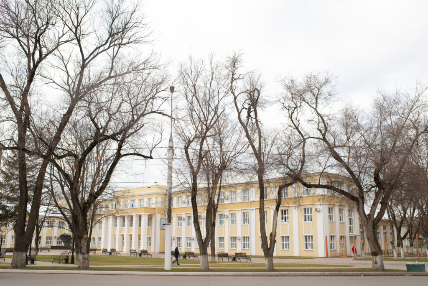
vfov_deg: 37.9
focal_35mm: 35
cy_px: 143
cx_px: 214
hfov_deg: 54.4
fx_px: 416
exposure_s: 1/400
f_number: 5.6
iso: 640
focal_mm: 35
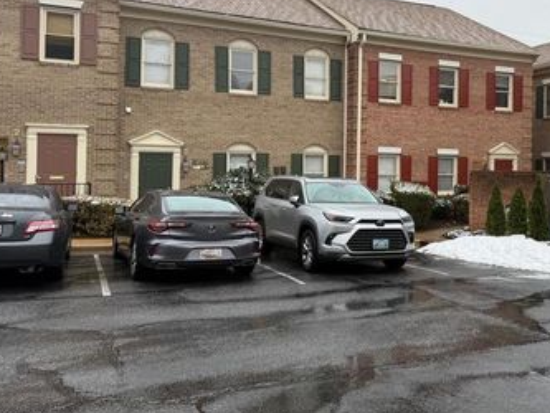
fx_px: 572
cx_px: 388
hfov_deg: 49.9
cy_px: 151
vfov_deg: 39.4
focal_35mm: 36
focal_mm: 6.76
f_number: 1.78
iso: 80
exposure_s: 1/607
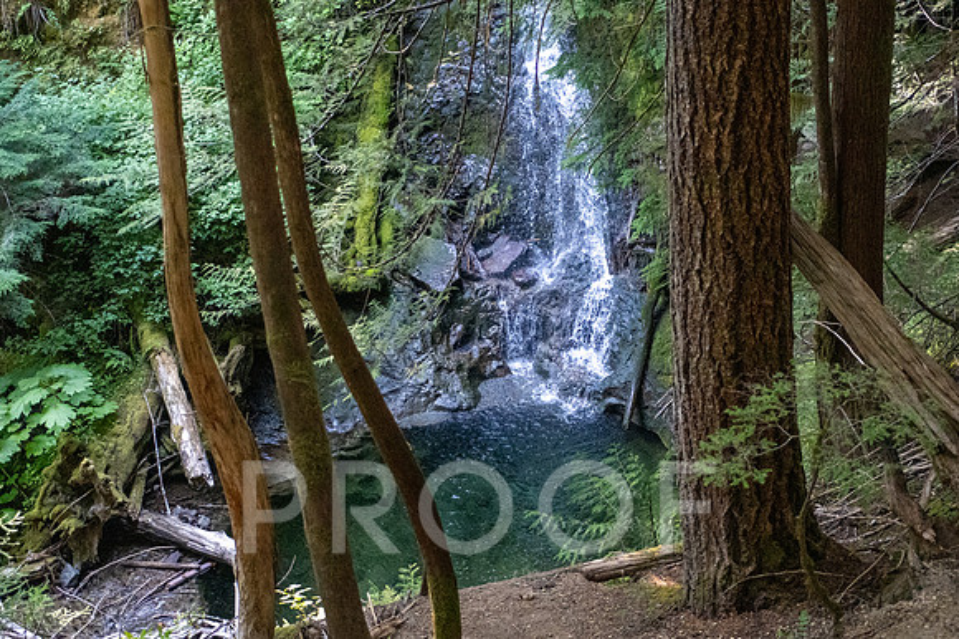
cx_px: 480
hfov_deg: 38.1
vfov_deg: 25.9
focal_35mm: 52
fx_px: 1387
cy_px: 340
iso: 5000
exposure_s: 1/640
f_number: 2.8
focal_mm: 33
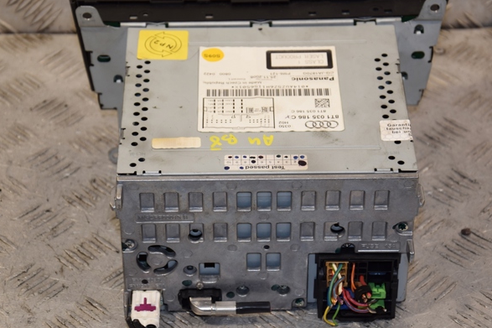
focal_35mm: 108
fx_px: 1475
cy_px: 159
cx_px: 243
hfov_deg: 18.9
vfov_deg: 12.7
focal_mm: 66
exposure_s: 1/125
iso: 320
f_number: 5.6
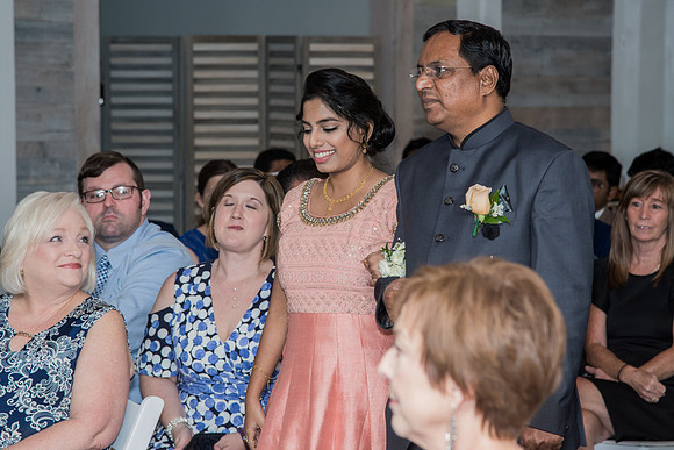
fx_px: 2753
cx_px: 337
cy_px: 225
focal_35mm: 147
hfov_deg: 14.0
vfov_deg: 9.3
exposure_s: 1/100
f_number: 5.6
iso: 640
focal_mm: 98
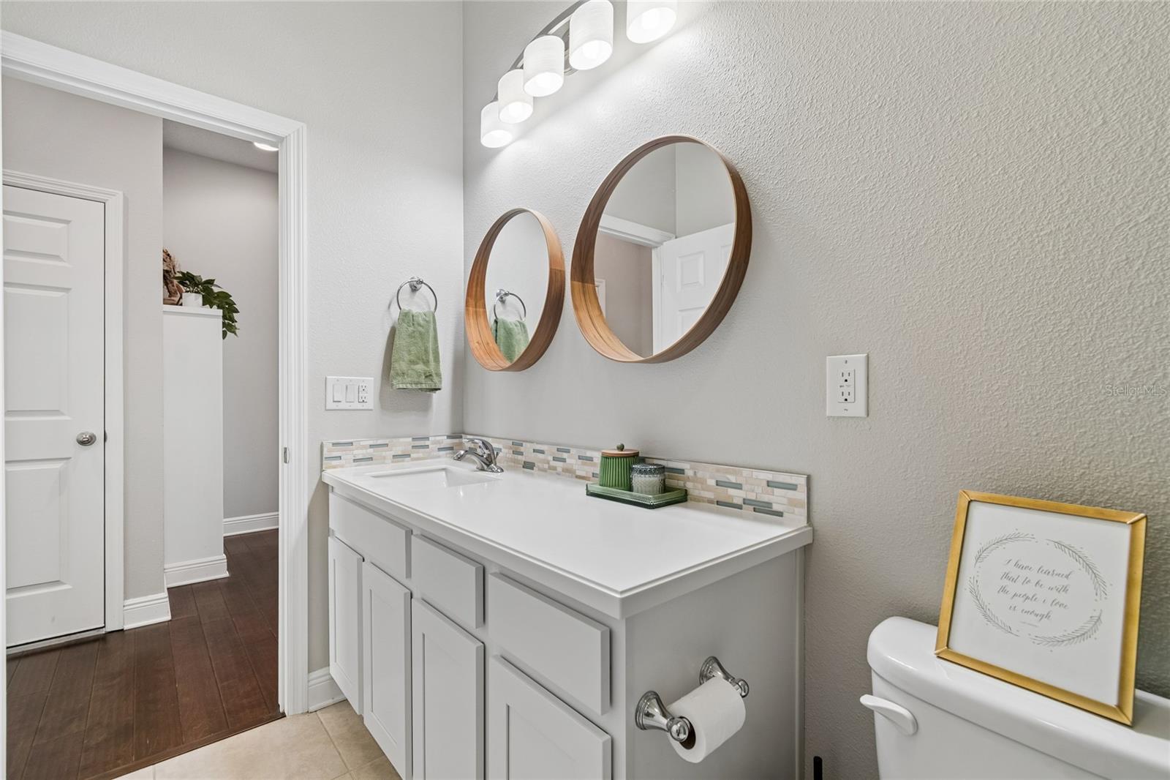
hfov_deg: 100.4
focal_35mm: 15
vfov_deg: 77.3
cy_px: 390
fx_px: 487
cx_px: 585
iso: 100
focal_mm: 10
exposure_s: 1/4
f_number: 7.1
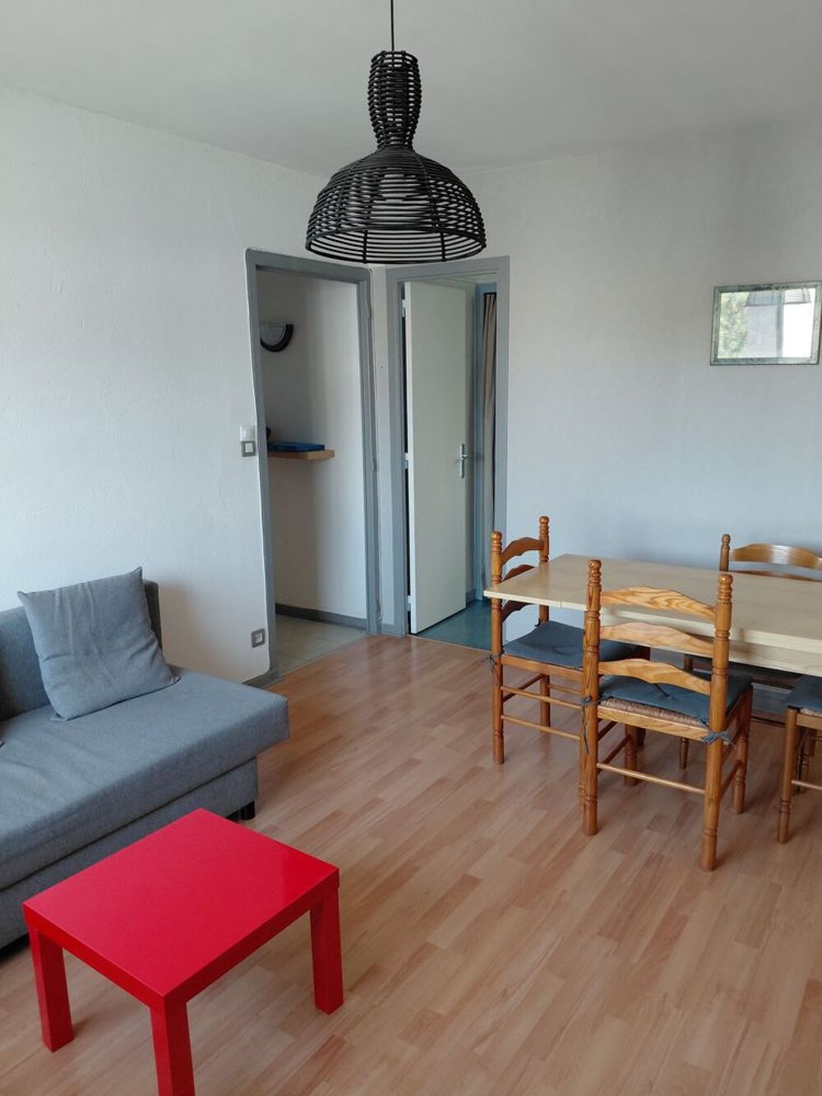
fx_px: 791
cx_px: 411
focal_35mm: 25
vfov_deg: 69.4
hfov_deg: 54.9
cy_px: 548
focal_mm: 4.69
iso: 160
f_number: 1.8
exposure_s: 1/120
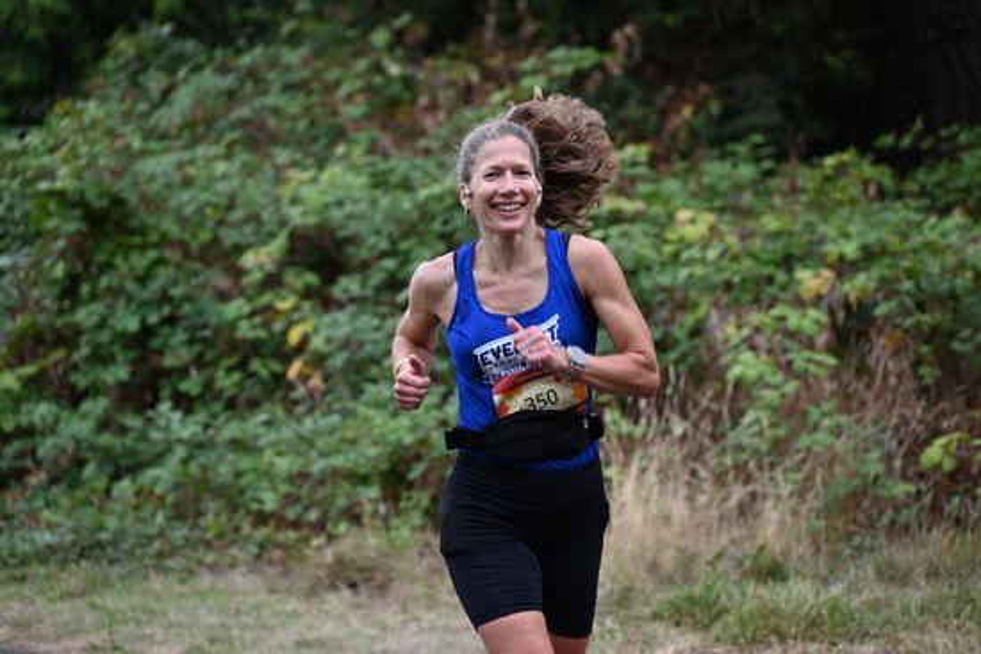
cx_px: 490
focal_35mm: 200
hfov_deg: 10.3
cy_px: 327
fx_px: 5451
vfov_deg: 6.9
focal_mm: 200
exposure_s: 1/250
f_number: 6.3
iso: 450
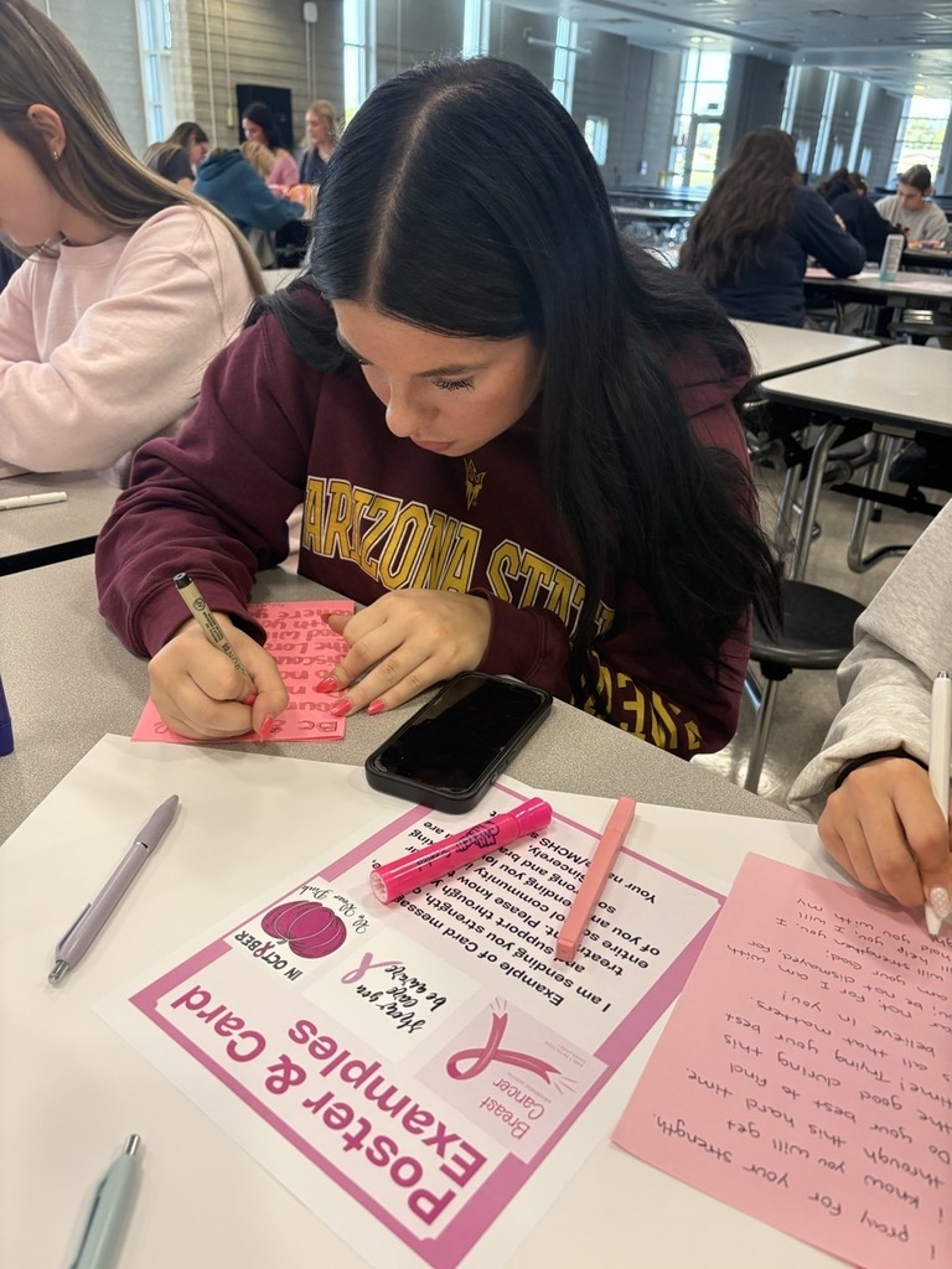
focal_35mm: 26
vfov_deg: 67.3
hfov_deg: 53.1
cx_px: 476
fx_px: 953
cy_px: 634
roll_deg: -3.0
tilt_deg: -25.5
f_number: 1.6
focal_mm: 5.96
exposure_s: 1/120
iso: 160
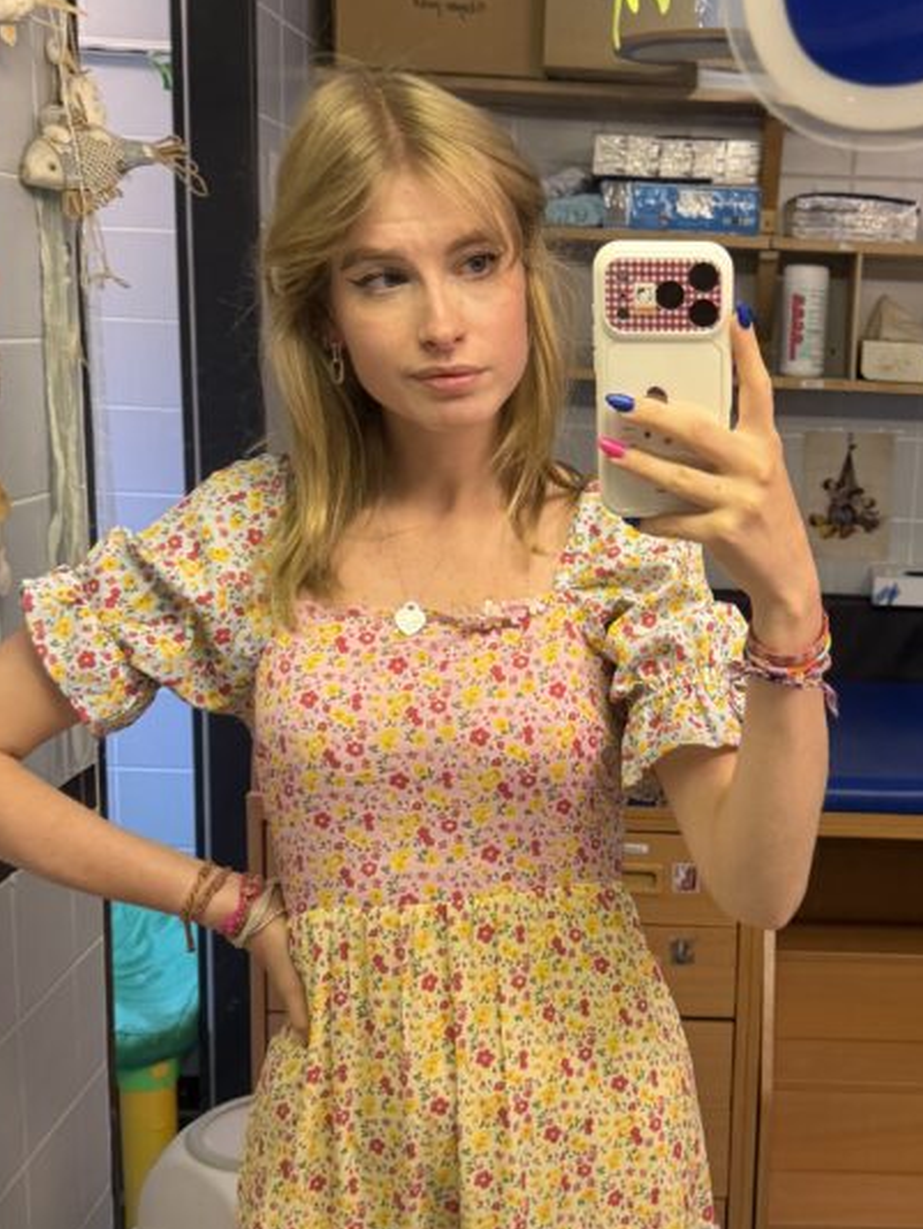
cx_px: 750
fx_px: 1634
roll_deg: -2.3
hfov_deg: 30.7
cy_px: 690
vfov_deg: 41.2
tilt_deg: -13.0
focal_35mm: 46
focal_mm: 6.76
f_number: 1.78
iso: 250
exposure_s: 1/50
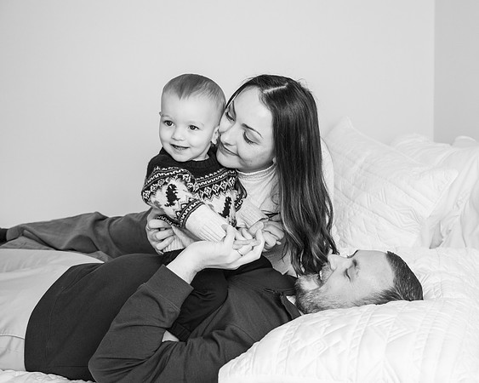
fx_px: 656
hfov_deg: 39.7
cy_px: 185
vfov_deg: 32.5
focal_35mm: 46
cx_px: 310
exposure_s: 1/320
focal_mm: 36
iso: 2500
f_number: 4
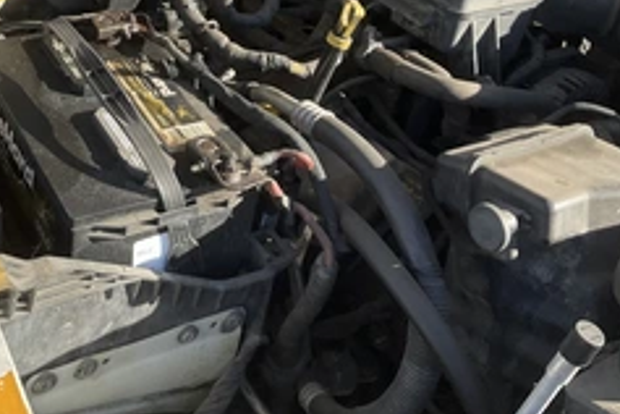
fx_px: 878
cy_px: 89
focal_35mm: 51
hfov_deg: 38.5
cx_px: 209
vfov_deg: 26.1
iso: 25
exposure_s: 1/491
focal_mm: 3
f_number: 1.8
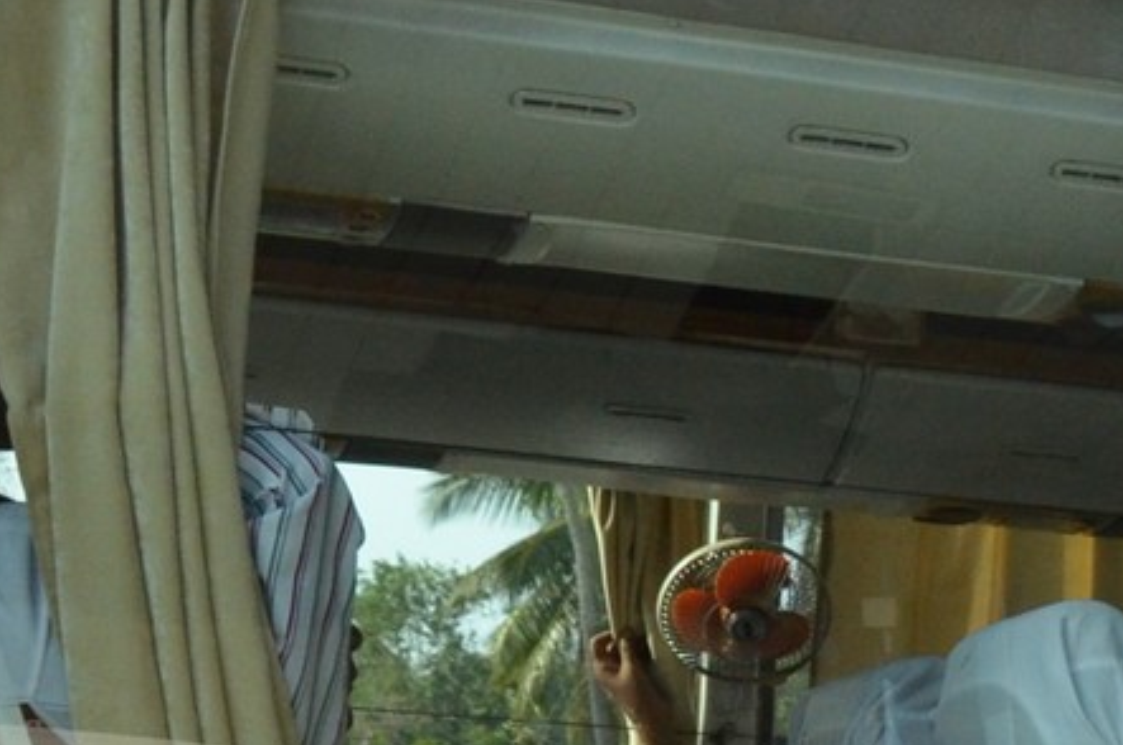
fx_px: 4454
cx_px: 2056
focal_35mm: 143
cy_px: 1358
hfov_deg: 12.9
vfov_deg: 9.1
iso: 1000
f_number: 9
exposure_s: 1/800
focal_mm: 22
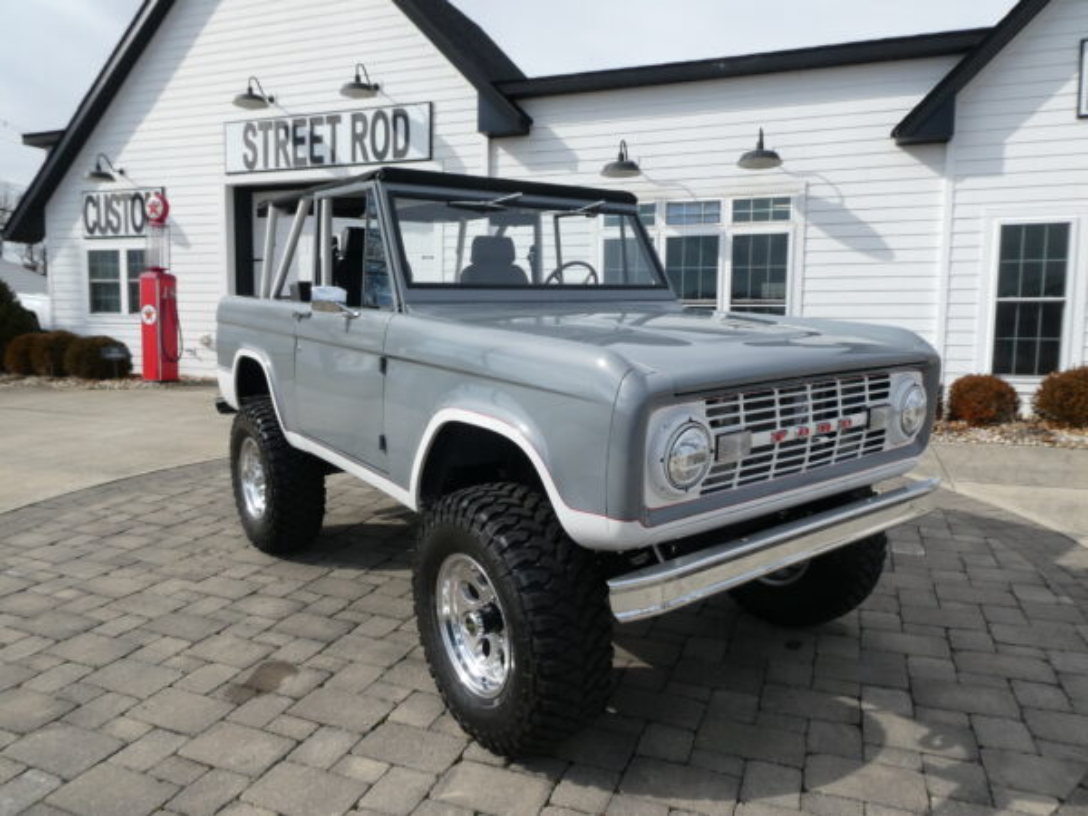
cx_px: 544
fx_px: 754
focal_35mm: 24
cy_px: 408
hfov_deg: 71.6
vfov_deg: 56.8
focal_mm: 4.3
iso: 80
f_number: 3.3
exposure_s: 1/800
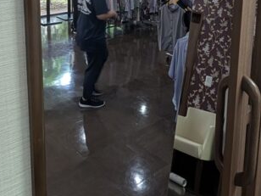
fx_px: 294
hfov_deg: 47.7
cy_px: 1
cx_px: 113
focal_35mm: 39
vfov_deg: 33.7
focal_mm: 2.23
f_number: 1.95
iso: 177
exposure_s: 1/47.1
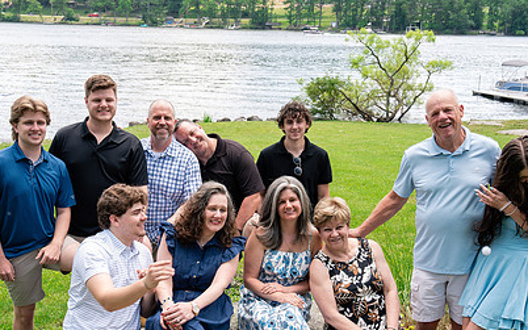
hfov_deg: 40.3
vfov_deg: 25.5
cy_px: 245
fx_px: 719
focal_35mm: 50
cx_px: 246
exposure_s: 1/250
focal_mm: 34
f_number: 6.3
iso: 250
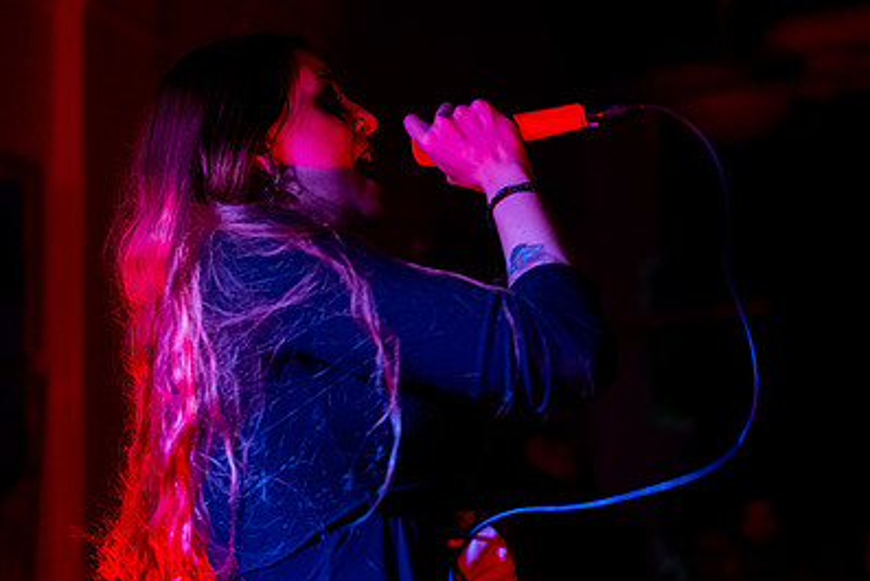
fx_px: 1765
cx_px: 370
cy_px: 354
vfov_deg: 18.7
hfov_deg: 27.7
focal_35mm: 73
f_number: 2
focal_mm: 50
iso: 3200
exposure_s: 1/160
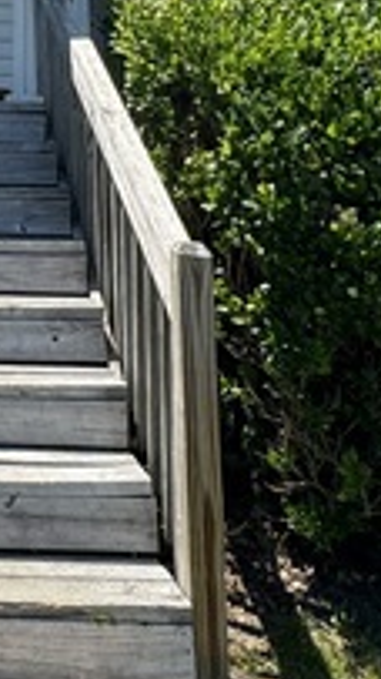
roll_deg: -0.6
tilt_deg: +7.5
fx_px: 899
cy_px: -5
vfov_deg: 36.9
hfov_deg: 21.0
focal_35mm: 50
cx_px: -154
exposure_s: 1/687
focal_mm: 2.22
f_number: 2.2
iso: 40
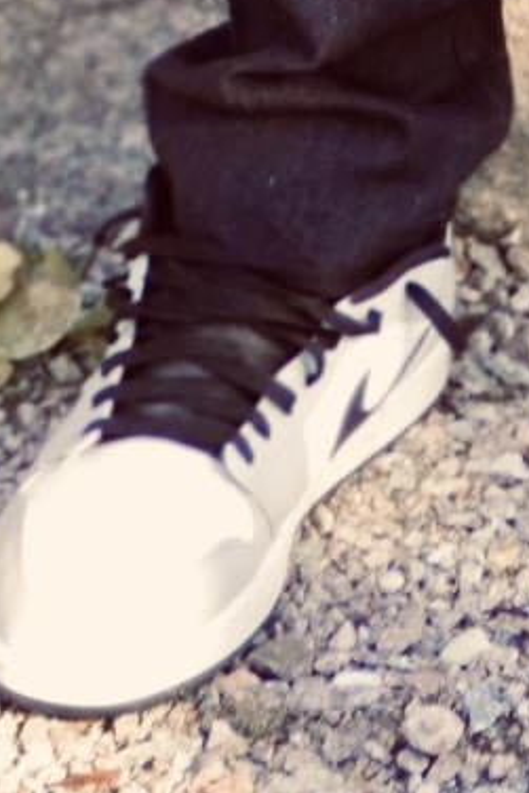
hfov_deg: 3.9
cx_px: 905
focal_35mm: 347
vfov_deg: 5.5
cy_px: -1871
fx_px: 7641
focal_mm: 34
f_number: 5
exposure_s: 1/160
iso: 320
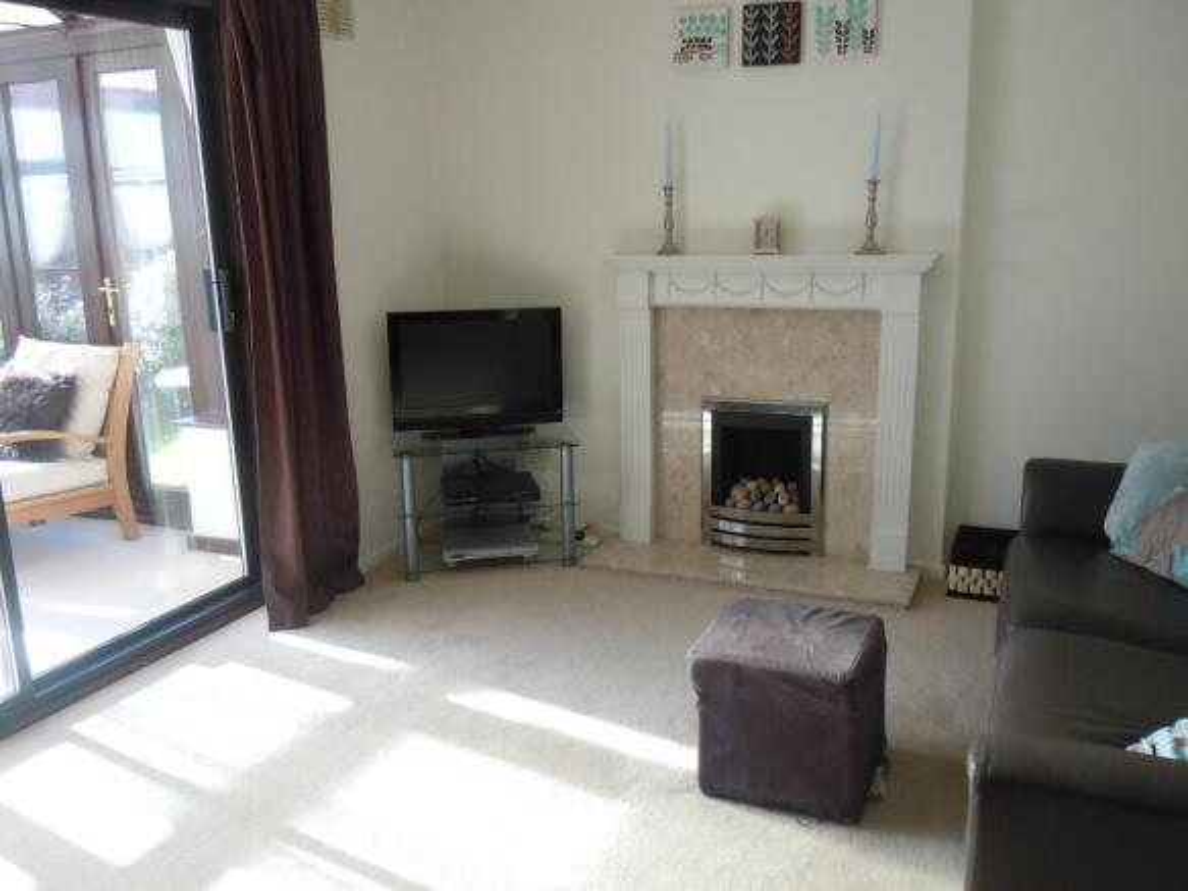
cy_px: 446
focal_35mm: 30
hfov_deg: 60.0
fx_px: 1029
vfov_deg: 46.8
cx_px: 594
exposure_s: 1/60
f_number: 3.5
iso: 160
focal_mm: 5.4
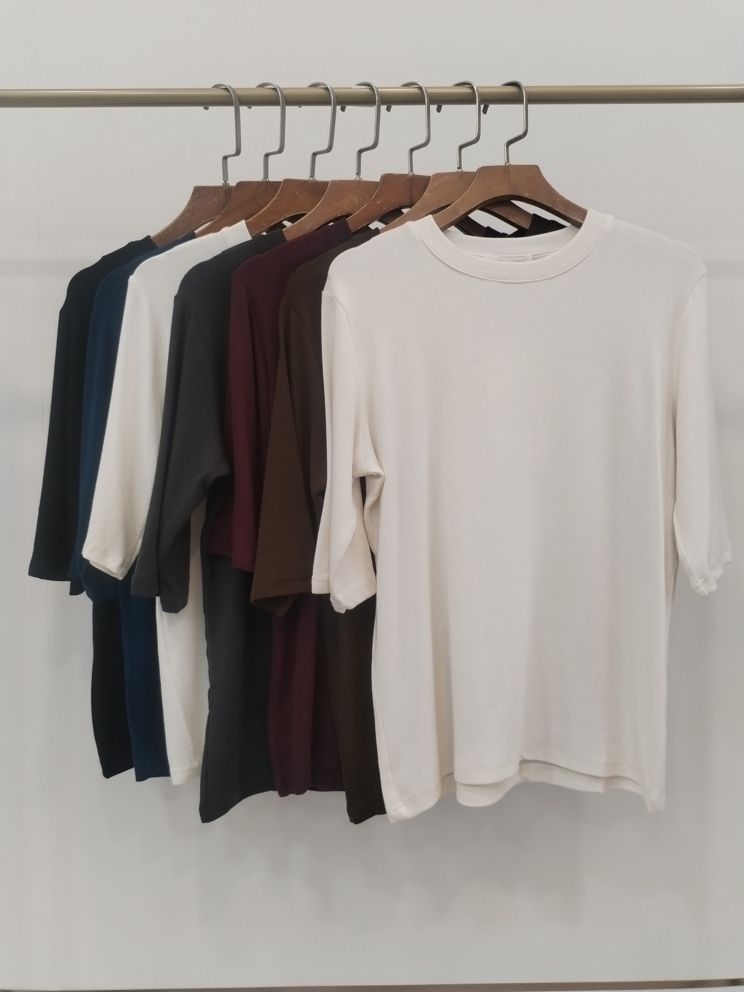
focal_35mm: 29
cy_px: 496
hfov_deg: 48.2
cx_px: 372
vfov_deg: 61.7
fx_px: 831
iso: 205
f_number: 1.8
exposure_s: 1/50
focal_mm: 4.75
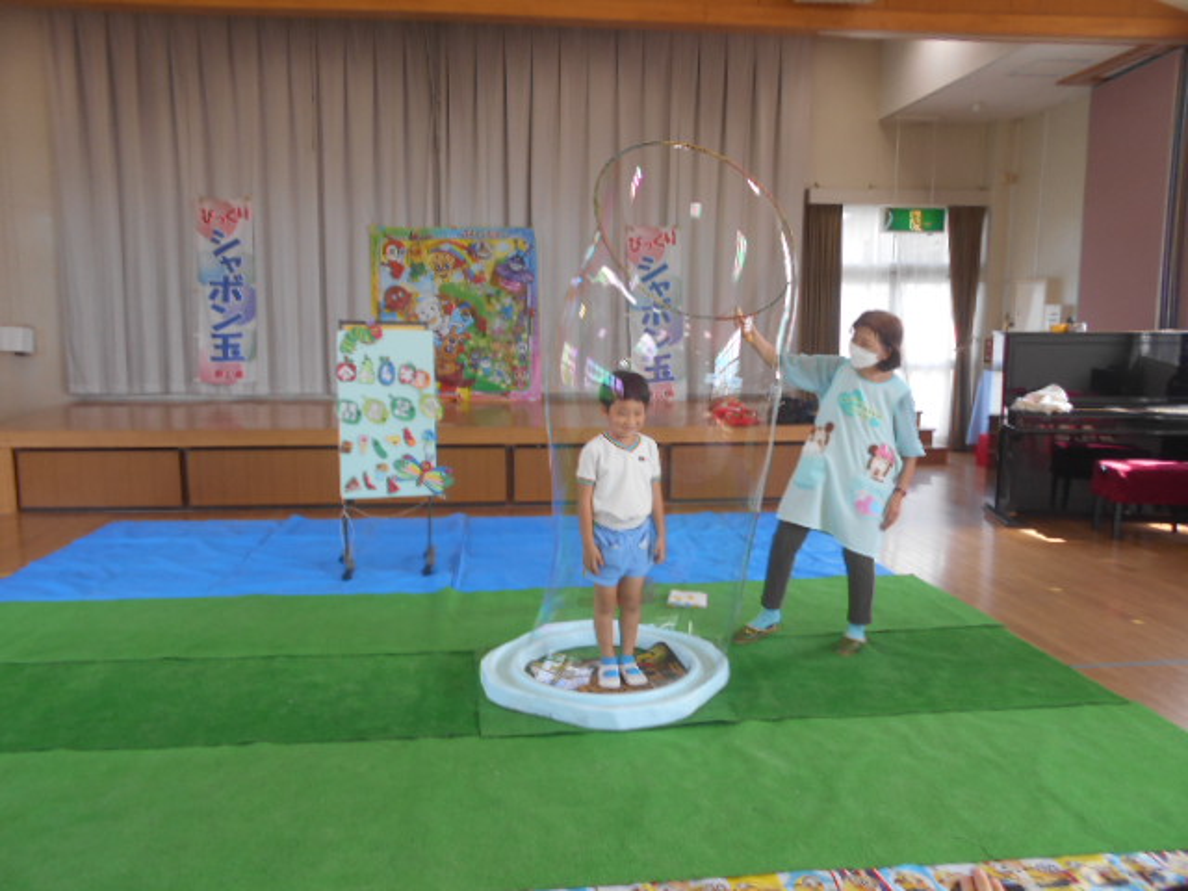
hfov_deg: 67.3
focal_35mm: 26
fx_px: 892
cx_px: 594
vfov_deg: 53.1
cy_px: 446
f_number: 3.2
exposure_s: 1/60
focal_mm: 4.6
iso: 80
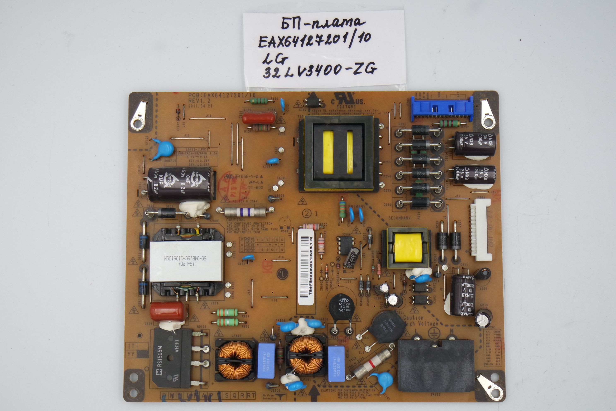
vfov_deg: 25.1
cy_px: 206
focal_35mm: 54
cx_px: 308
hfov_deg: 36.9
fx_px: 924
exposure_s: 1/125
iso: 200
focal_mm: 20
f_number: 5
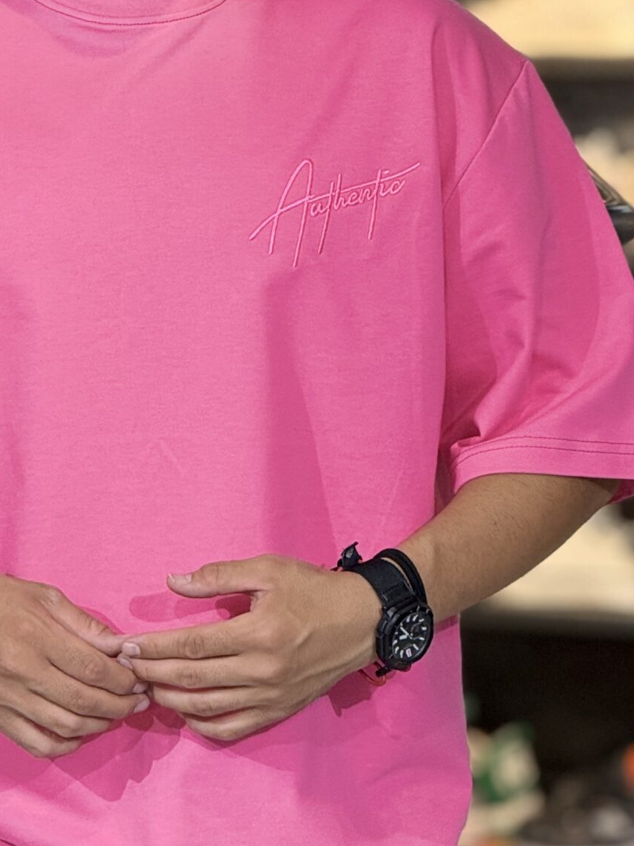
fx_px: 6620
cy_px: 387
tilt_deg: -4.7
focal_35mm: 271
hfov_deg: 5.5
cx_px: 159
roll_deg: +0.0
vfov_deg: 7.3
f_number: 2.8
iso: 160
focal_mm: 15.66
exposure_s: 1/100
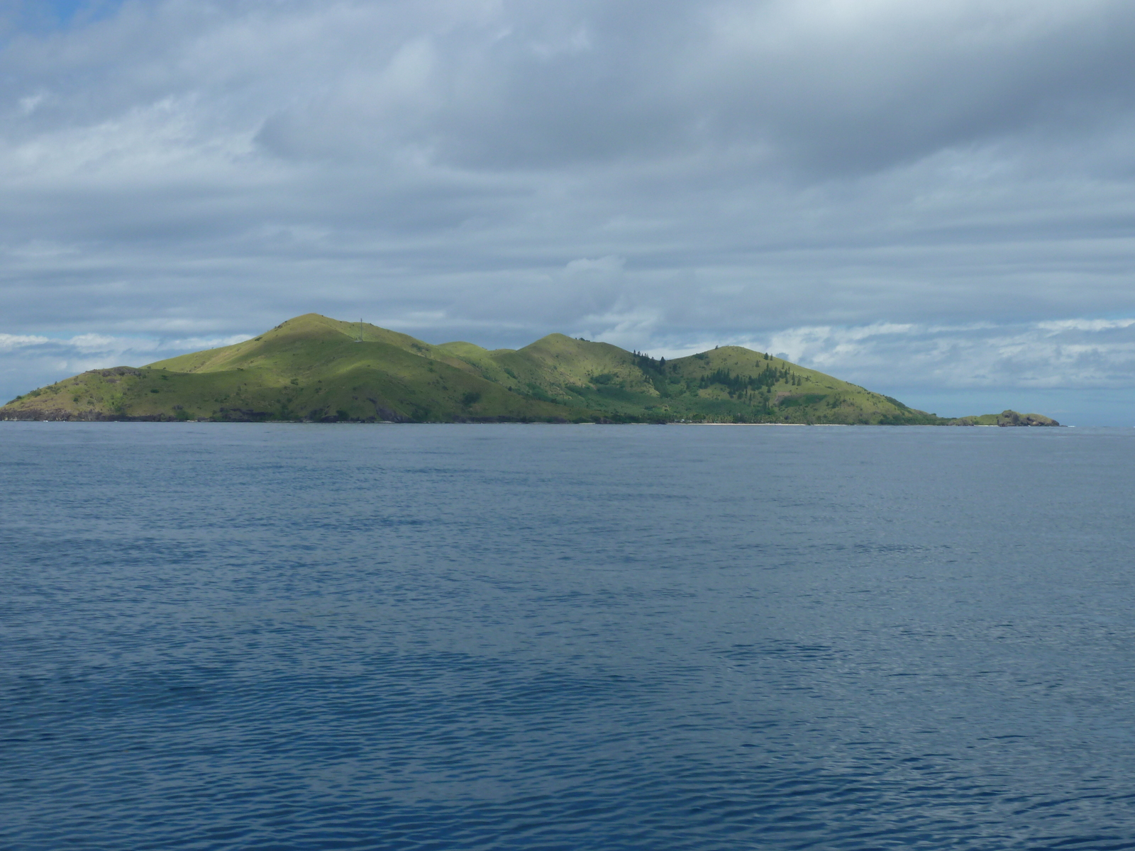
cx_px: 568
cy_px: 426
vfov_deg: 28.0
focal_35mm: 52
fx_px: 1705
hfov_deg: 36.8
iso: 80
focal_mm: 8.5
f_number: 5.6
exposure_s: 1/640
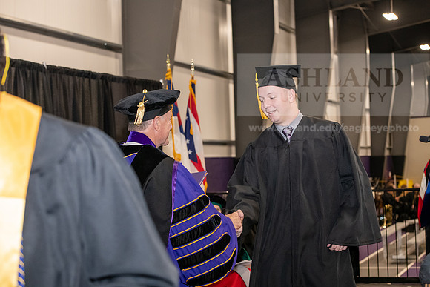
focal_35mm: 70
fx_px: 836
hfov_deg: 28.8
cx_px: 215
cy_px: 144
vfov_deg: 19.5
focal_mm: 70
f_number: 5
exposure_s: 1/200
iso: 2500
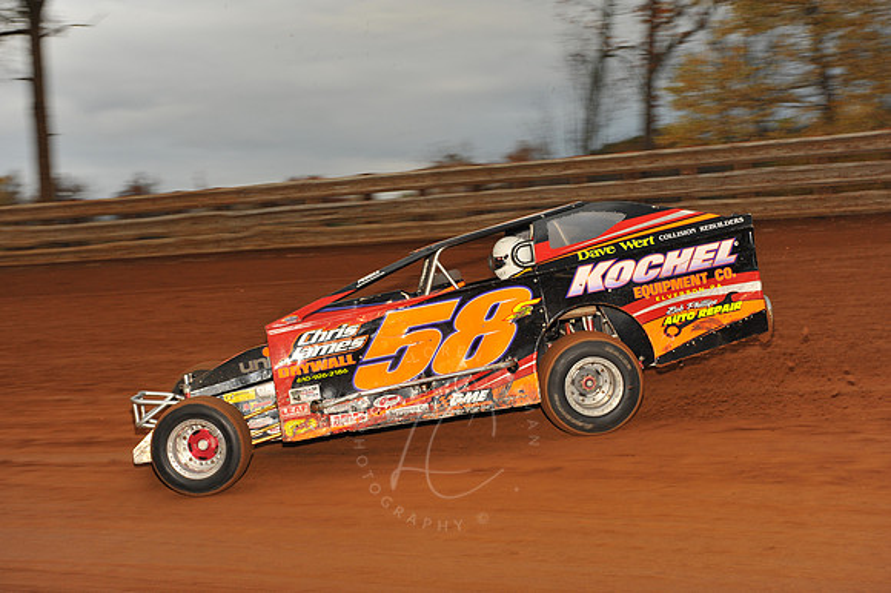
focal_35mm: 70
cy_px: 296
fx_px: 1731
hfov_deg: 28.9
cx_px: 446
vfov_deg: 19.4
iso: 800
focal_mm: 70
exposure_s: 1/320
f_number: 7.1
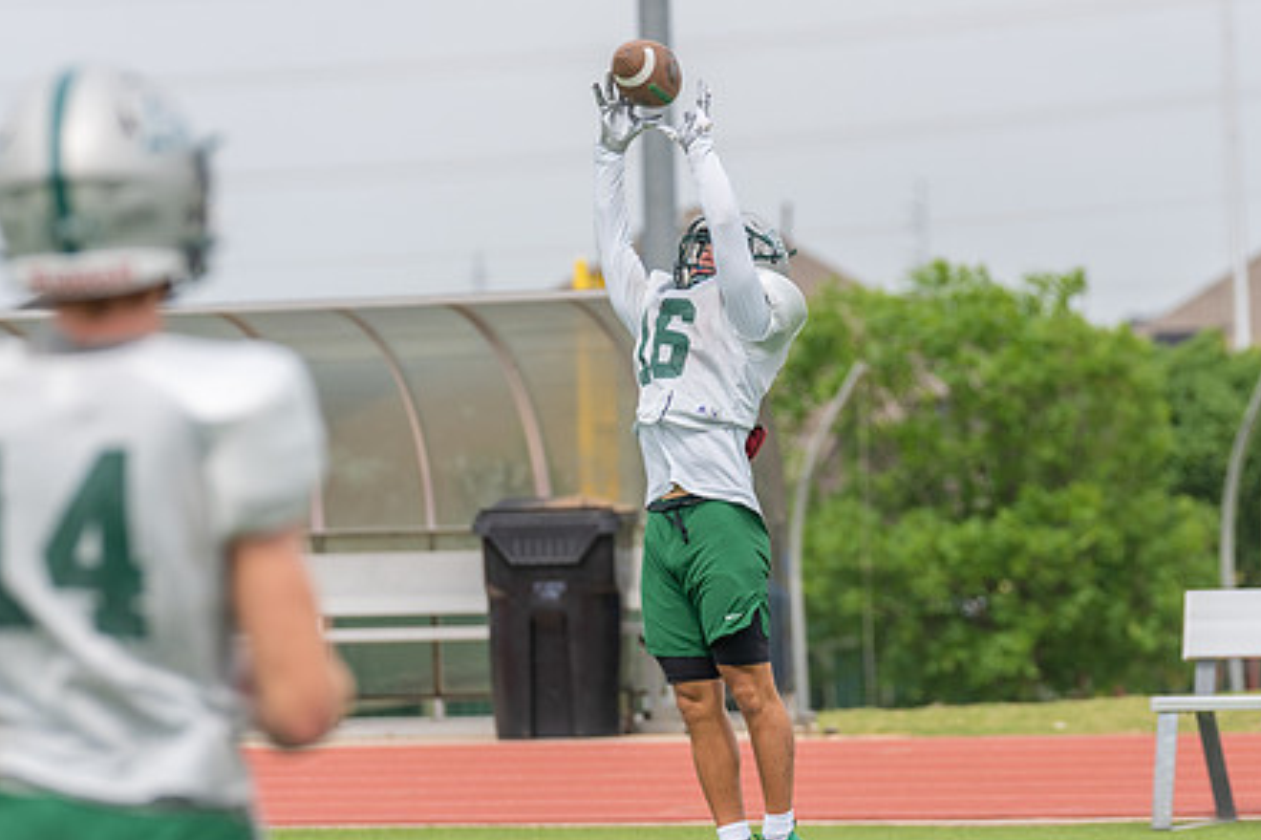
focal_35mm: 276
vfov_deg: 5.0
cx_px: 733
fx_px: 9664
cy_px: 463
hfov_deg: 7.5
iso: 160
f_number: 3.5
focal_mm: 173
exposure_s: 1/1250
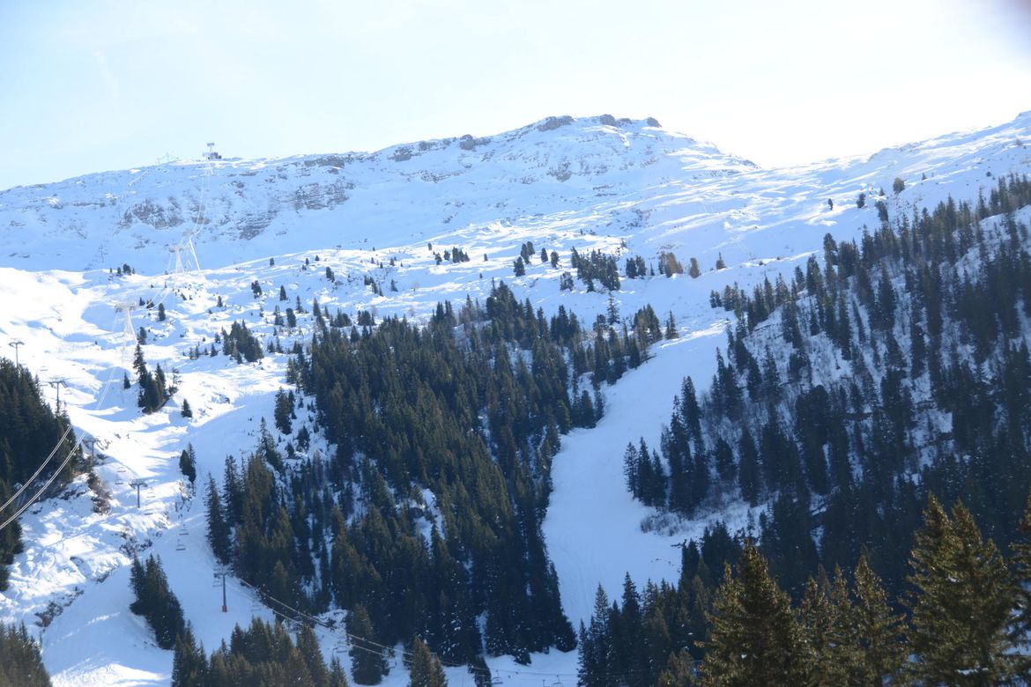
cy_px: 344
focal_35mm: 84
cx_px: 516
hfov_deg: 24.2
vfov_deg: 16.3
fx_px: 2405
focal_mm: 56
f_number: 4.8
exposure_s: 1/250
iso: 100
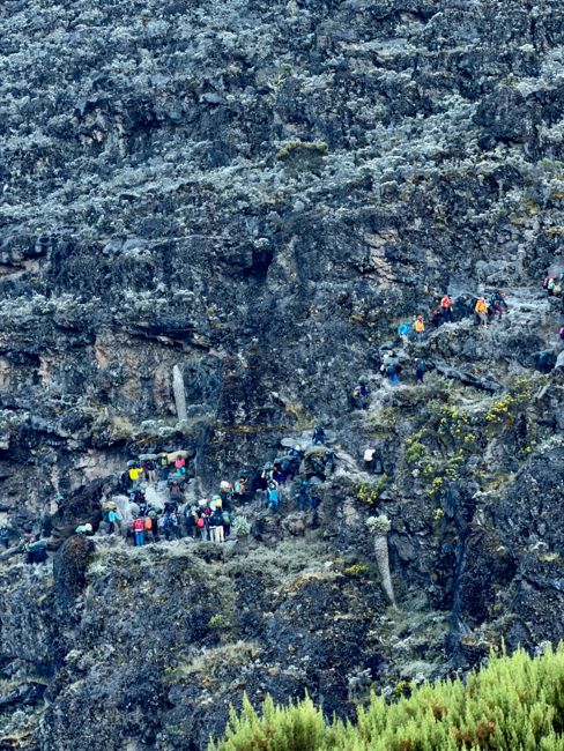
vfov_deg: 9.9
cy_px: 376
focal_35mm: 200
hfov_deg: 7.4
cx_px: 282
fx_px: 4342
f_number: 2.8
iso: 160
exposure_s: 1/121
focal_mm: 16.89
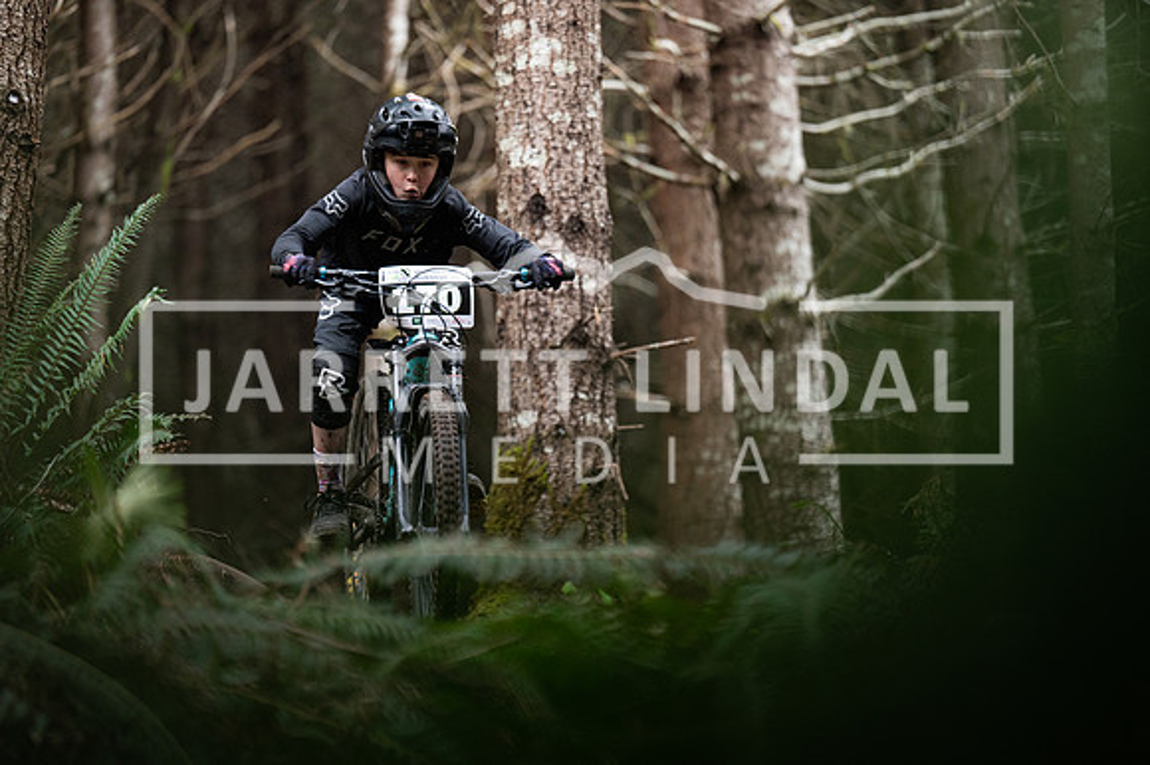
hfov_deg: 10.3
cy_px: 382
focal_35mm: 200
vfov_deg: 6.9
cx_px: 575
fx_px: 6385
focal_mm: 200
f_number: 2.8
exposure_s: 1/800
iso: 2000
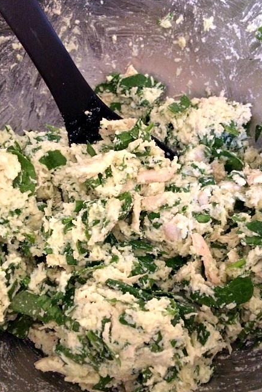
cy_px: 192
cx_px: 150
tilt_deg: -70.1
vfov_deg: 60.3
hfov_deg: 42.2
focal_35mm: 31
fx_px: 338
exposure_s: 1/30
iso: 320
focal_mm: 4.15
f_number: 2.2
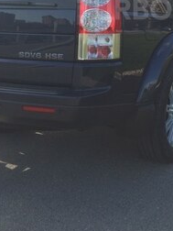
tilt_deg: -0.7
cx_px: 147
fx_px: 380
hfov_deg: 25.1
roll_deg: +0.0
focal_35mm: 57
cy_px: 9
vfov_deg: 31.6
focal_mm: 4.15
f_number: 2.2
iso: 32
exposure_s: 1/760
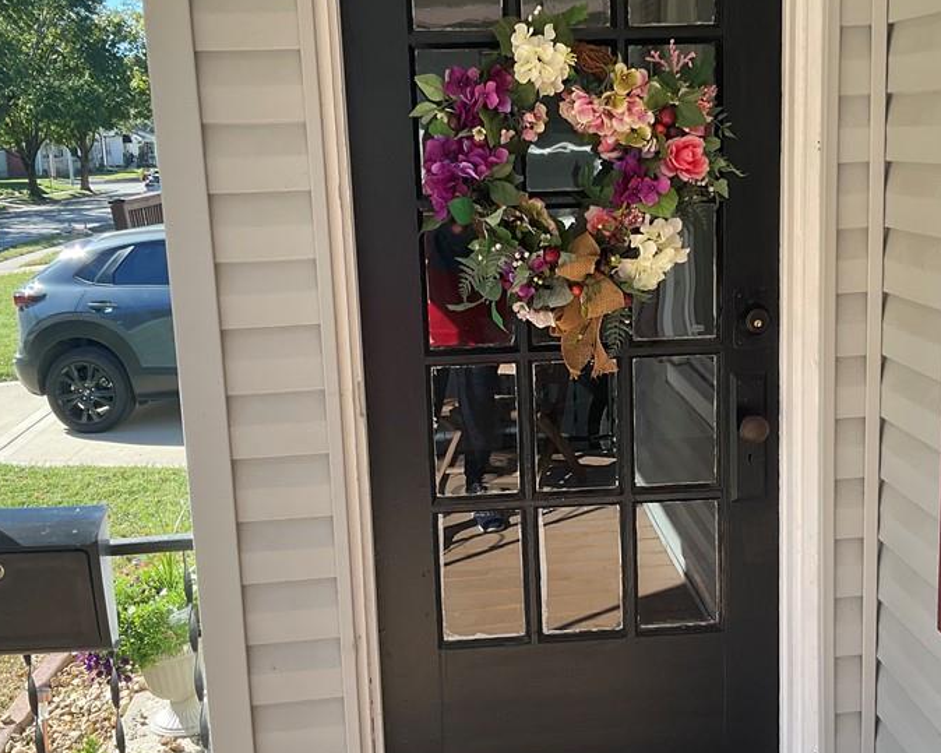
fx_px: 1197
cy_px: 365
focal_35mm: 43
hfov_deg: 42.8
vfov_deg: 34.9
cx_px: 542
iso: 16
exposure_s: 1/302
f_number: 1.8
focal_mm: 3
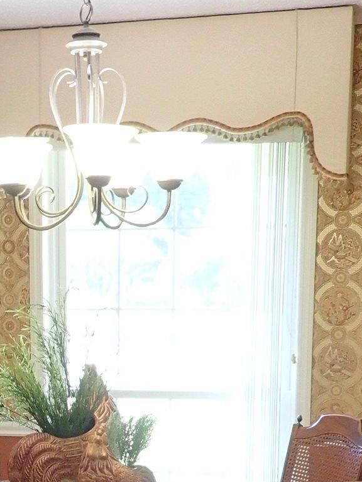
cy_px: 486
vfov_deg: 24.7
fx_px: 1046
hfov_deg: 19.3
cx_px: 40
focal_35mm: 75
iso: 200
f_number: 2
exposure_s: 1/50
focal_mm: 4.5
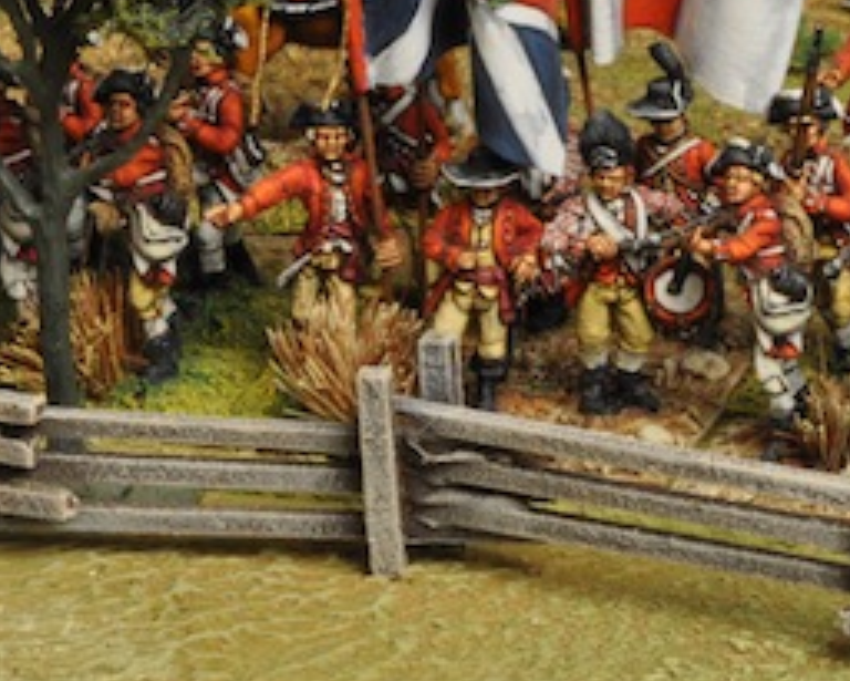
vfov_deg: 3.8
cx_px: 906
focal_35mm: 403
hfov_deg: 4.8
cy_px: -25
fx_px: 10149
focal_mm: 105
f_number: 32
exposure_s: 1/1.3
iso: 400
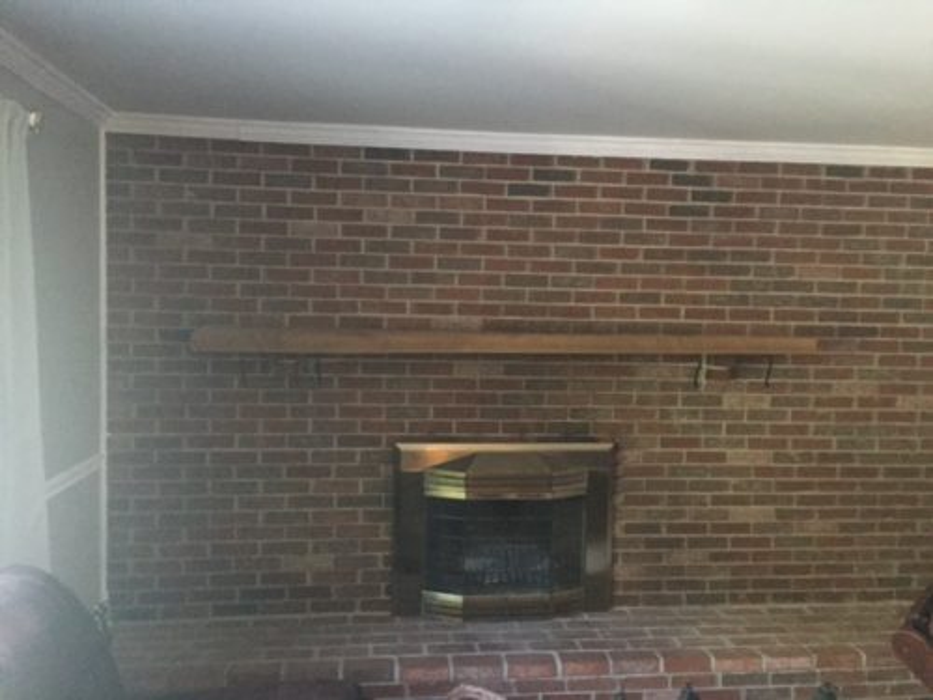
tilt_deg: -3.0
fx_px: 782
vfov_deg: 48.2
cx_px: 466
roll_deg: -0.6
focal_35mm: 29
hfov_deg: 61.7
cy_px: 350
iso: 400
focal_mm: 4.15
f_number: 2.2
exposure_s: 1/15
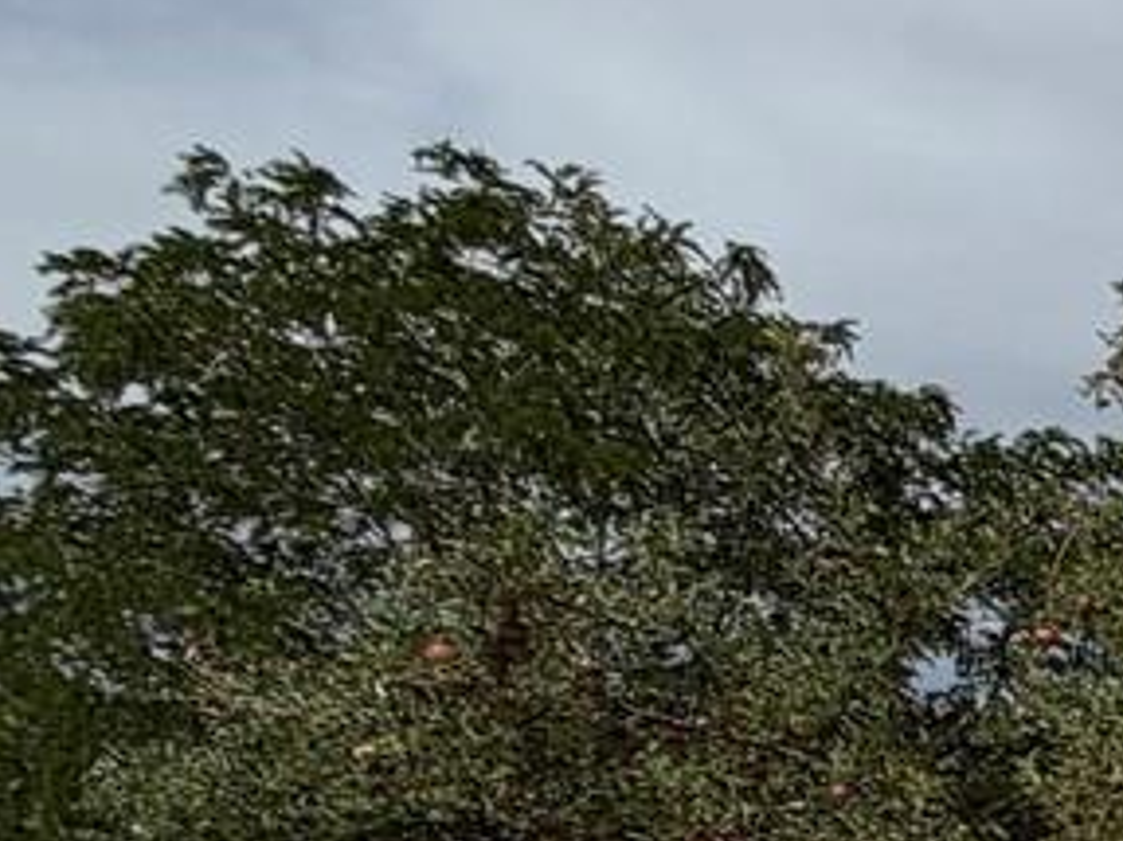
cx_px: 2751
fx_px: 2529
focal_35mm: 78
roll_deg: +0.6
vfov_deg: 16.6
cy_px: 1377
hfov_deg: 14.6
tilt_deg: -5.7
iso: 20
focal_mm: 2.22
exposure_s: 1/1961
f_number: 2.2
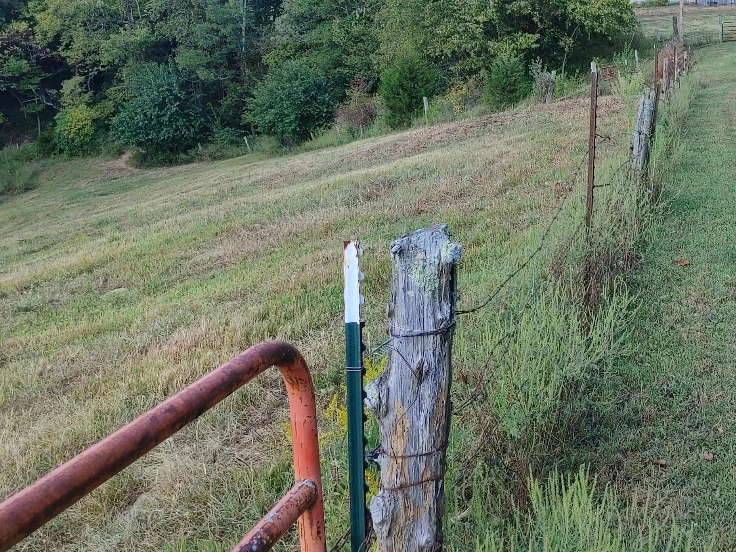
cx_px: 581
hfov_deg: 42.9
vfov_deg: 33.8
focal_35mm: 42
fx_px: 893
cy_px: 153
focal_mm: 4.81
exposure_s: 1/541
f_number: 1.8
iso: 50
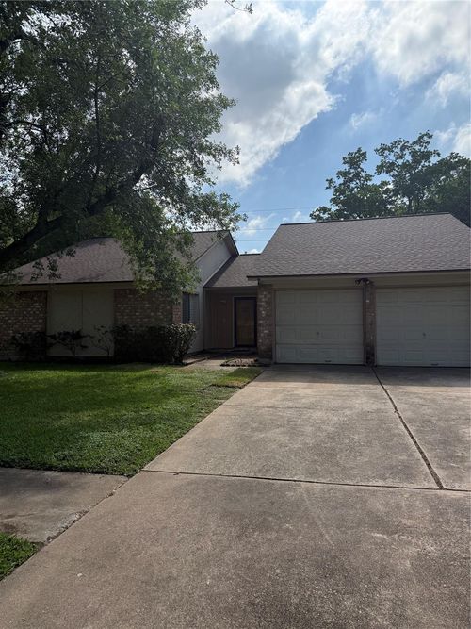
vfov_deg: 71.6
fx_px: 436
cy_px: 314
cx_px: 236
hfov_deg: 56.8
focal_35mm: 24
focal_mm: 6.76
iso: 125
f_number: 1.78
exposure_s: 1/11905
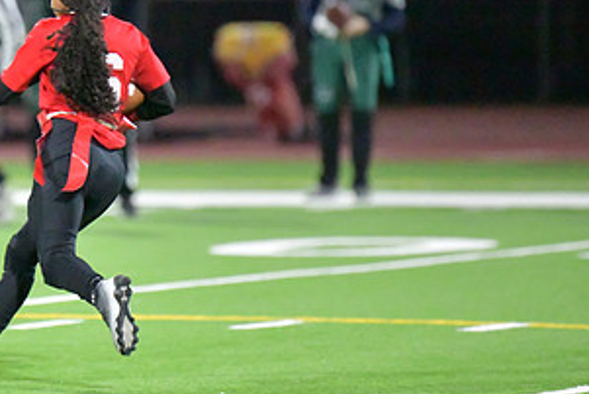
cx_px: 37
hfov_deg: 3.6
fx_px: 9461
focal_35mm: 578
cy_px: 117
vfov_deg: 2.4
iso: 25600
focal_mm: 300
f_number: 2.8
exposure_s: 1/3200
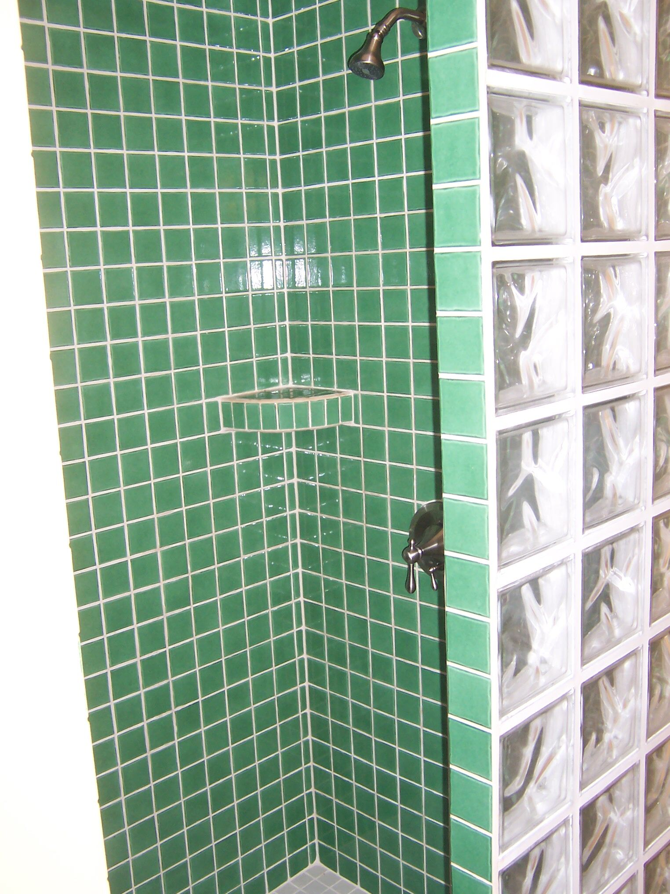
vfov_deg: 51.4
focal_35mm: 36
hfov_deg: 39.7
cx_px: 335
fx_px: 929
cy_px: 447
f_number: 2.8
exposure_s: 1/60
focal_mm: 5.6
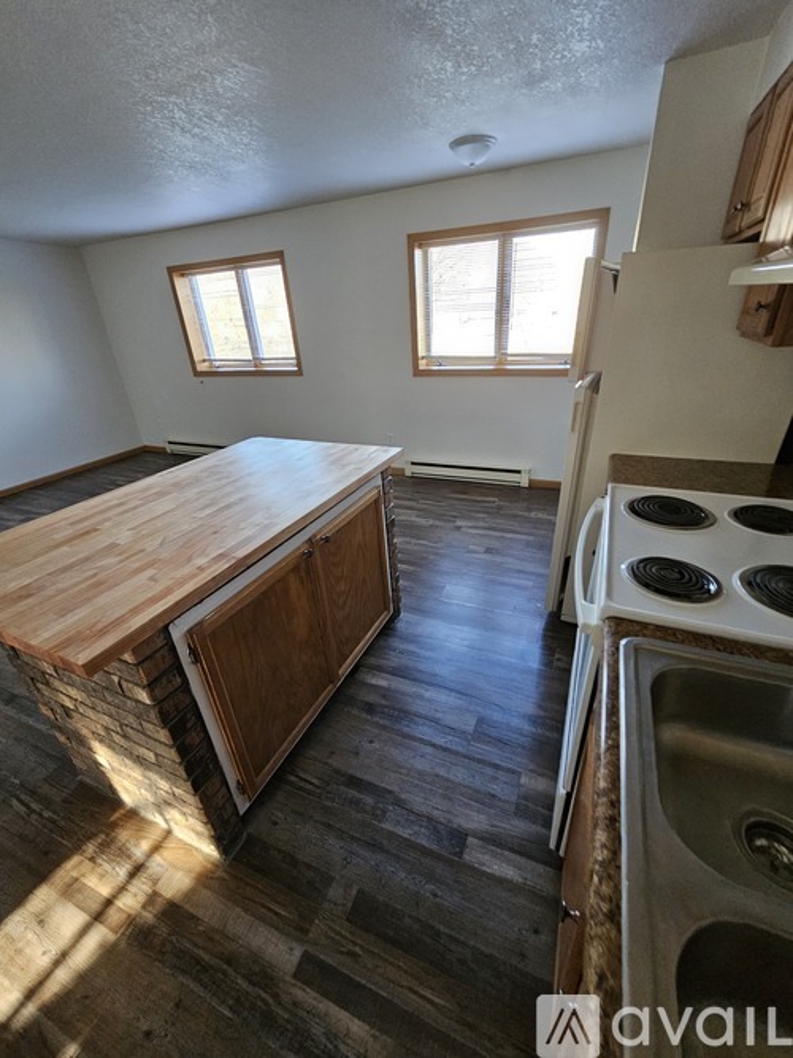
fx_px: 397
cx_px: 396
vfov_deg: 106.2
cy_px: 529
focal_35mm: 13
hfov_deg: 89.9
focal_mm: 2.2
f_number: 2.2
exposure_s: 1/30
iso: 400
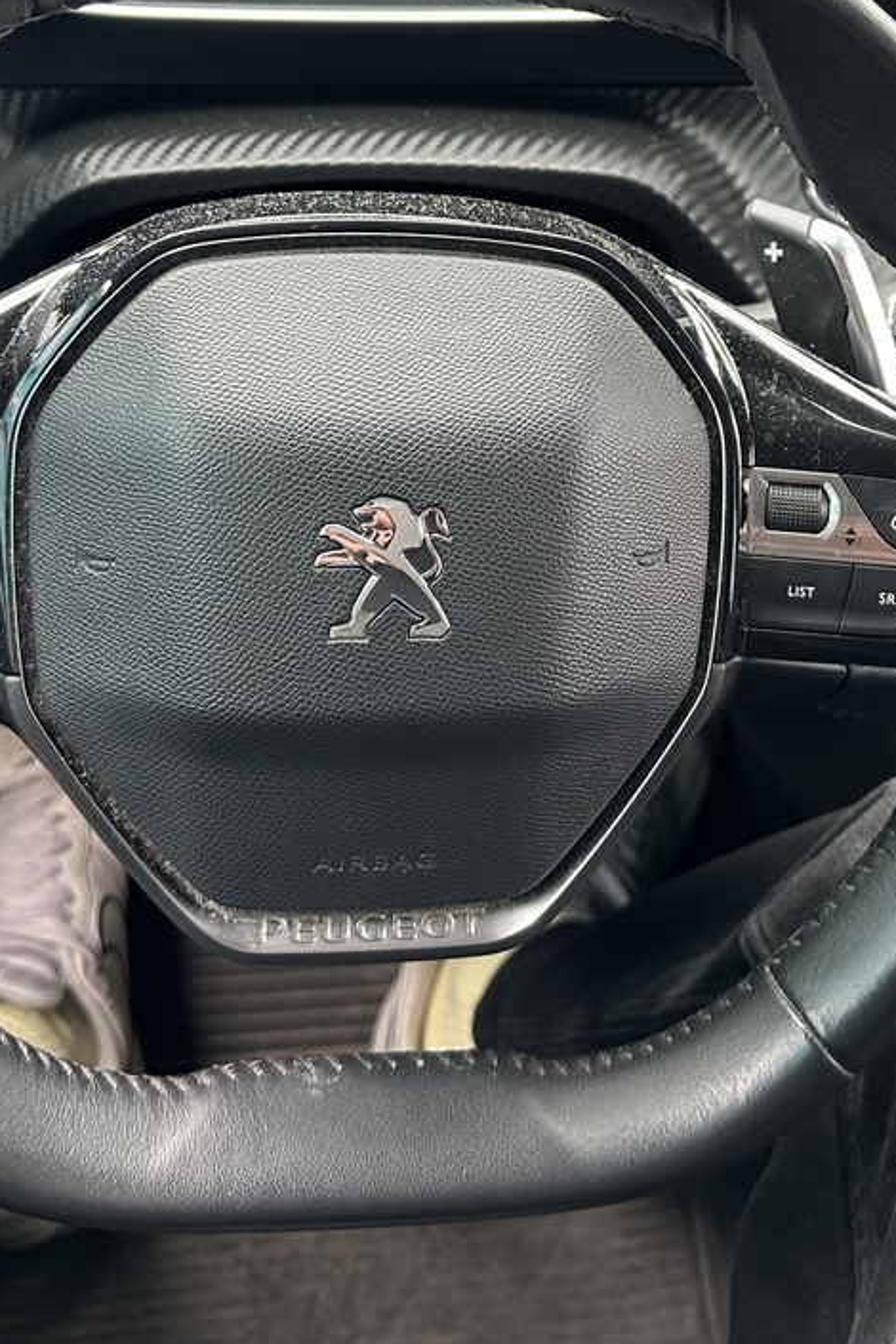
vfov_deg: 37.8
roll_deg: -1.5
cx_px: 665
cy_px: 320
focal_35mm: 51
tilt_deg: -27.8
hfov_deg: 26.2
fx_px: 1904
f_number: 1.78
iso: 125
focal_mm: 6.86
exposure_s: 1/129
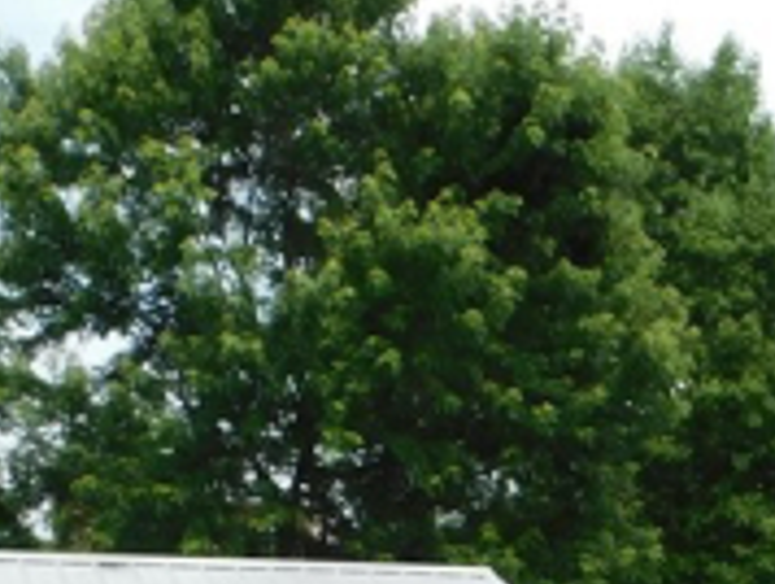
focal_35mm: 86
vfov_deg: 15.4
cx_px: 877
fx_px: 1928
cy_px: 972
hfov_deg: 21.4
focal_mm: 4
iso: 125
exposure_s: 1/800
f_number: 3
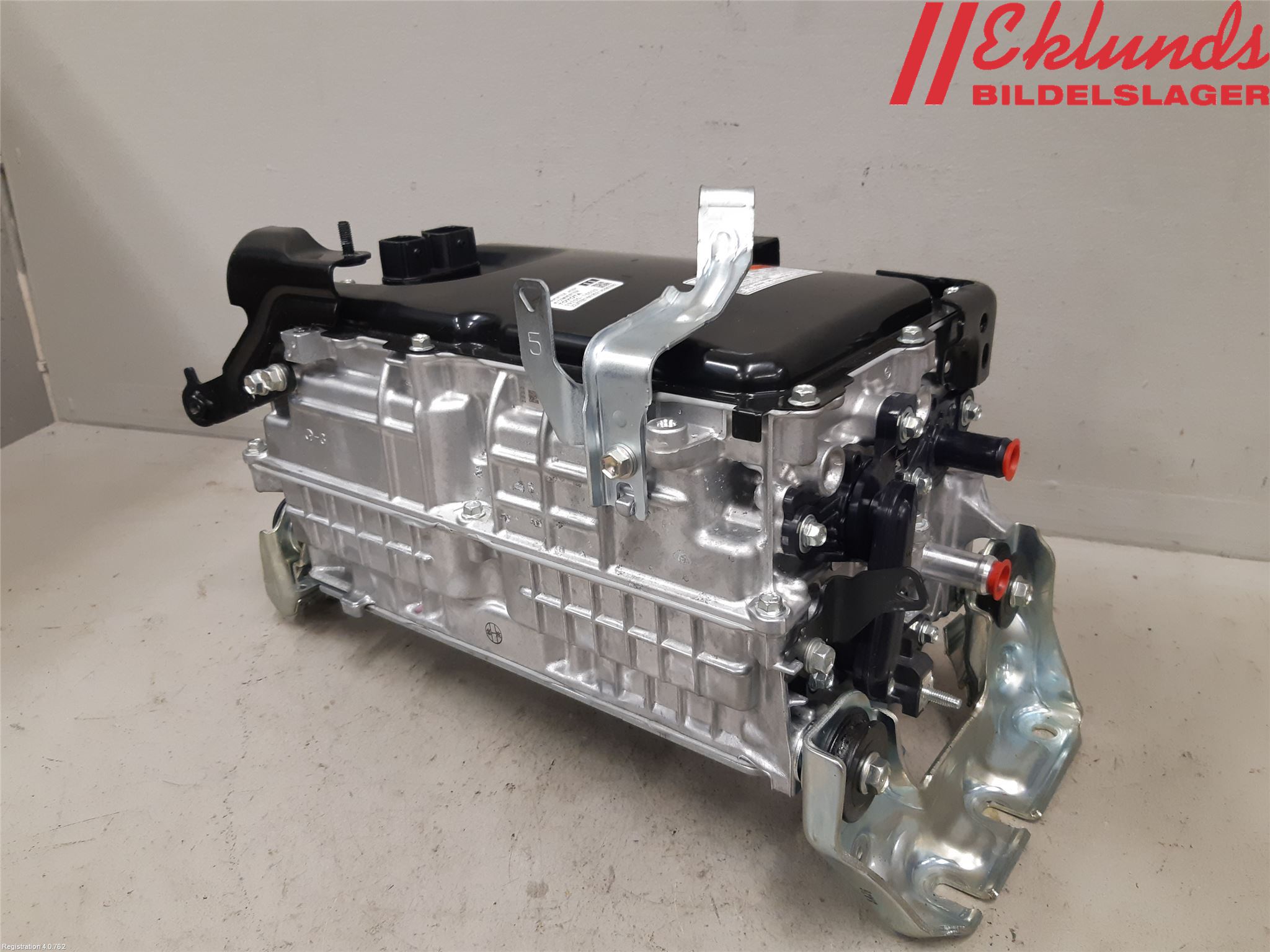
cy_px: 476
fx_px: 954
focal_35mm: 26
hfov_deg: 67.3
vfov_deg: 53.1
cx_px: 635
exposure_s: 1/50
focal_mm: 3.93
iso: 160
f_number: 1.7
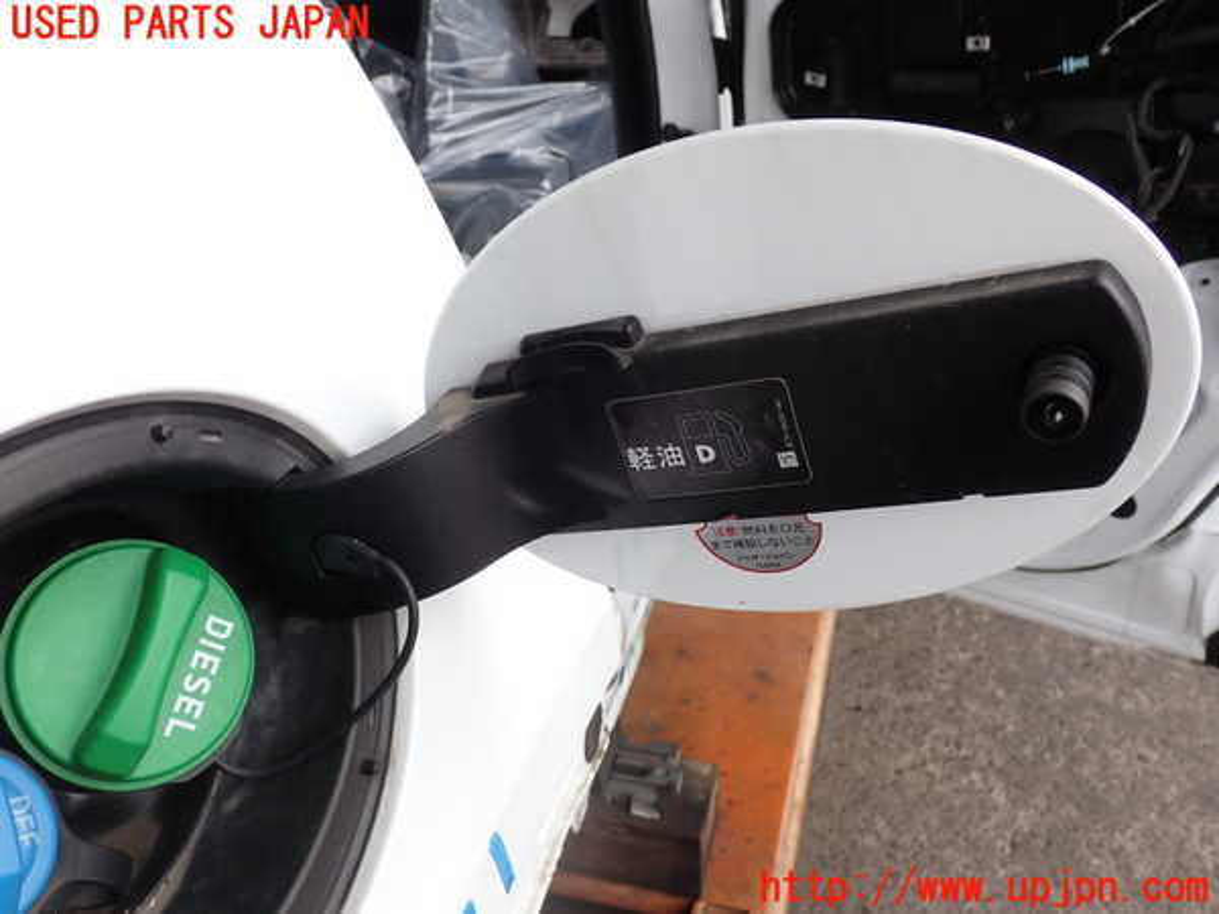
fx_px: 1056
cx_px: 610
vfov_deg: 46.8
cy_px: 457
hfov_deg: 60.0
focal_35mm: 30
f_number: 3.2
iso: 100
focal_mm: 5.4
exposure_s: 1/60
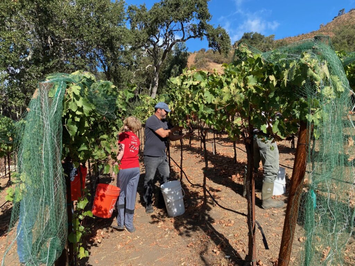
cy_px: 133
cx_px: 178
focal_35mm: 26
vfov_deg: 53.1
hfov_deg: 67.3
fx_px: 267
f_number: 1.8
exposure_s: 1/1484
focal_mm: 4.25
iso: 32
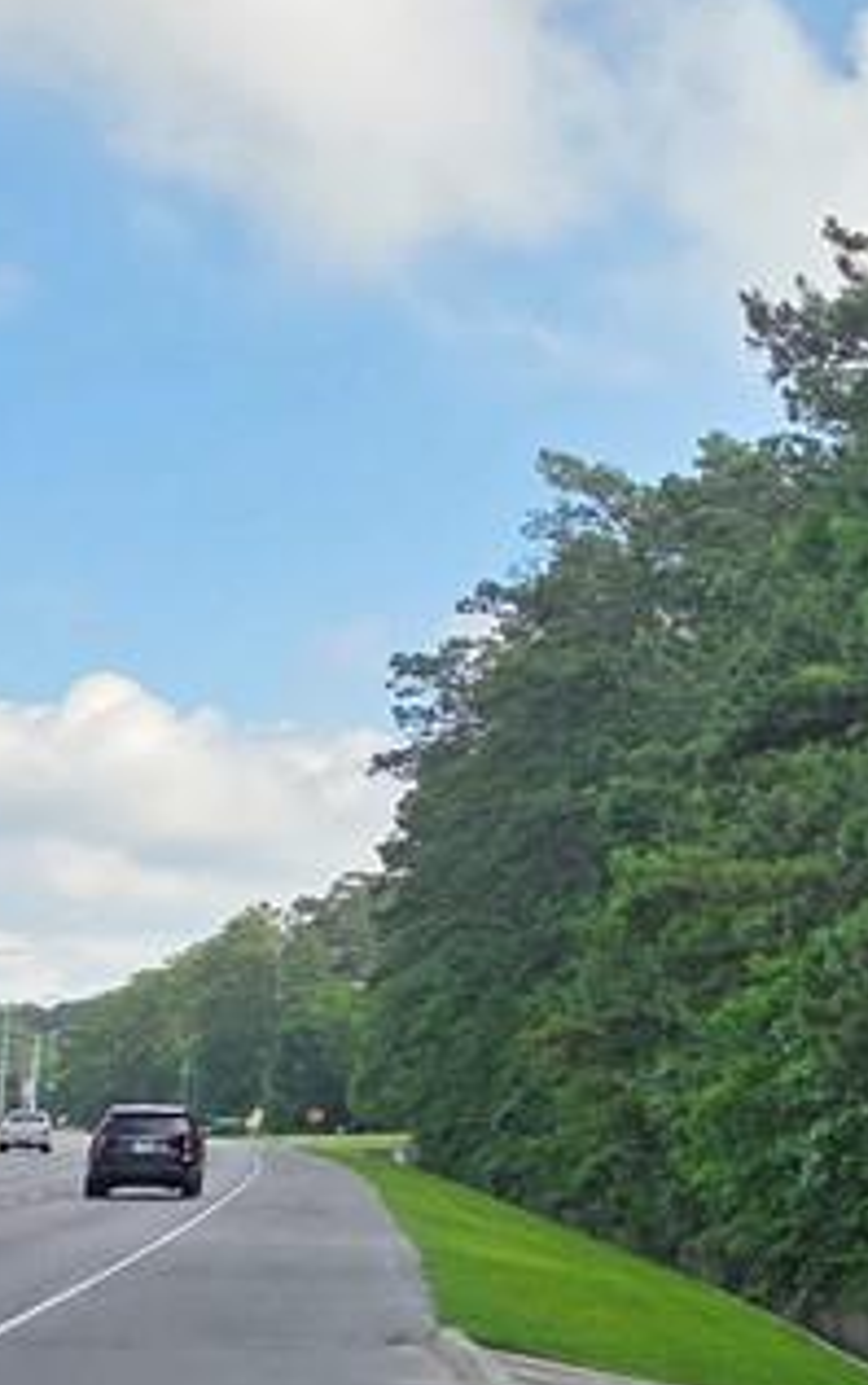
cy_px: 754
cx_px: 1894
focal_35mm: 79
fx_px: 2985
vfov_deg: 26.1
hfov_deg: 13.4
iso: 80
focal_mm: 5.4
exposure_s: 1/2551
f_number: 1.8
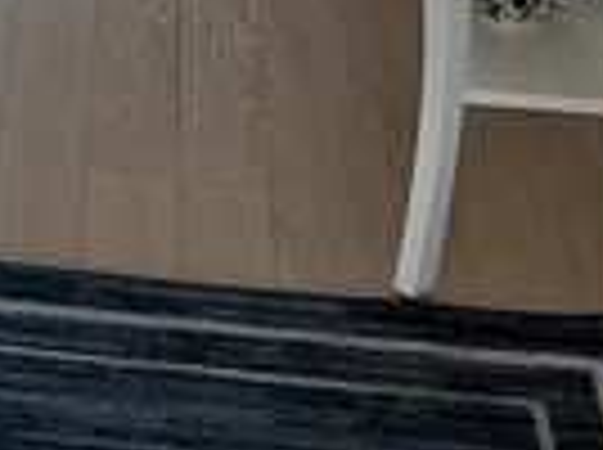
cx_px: -194
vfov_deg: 9.5
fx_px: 2417
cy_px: -626
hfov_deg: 13.7
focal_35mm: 139
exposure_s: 1/60
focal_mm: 3
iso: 40
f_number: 1.8
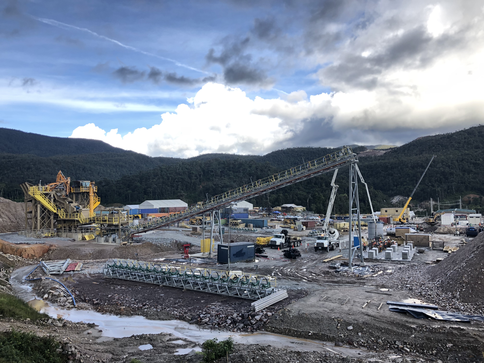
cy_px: 182
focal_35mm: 28
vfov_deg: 49.7
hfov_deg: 63.4
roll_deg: +2.8
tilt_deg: +1.6
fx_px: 391
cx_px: 242
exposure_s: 1/197
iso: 20
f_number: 1.8
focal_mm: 4
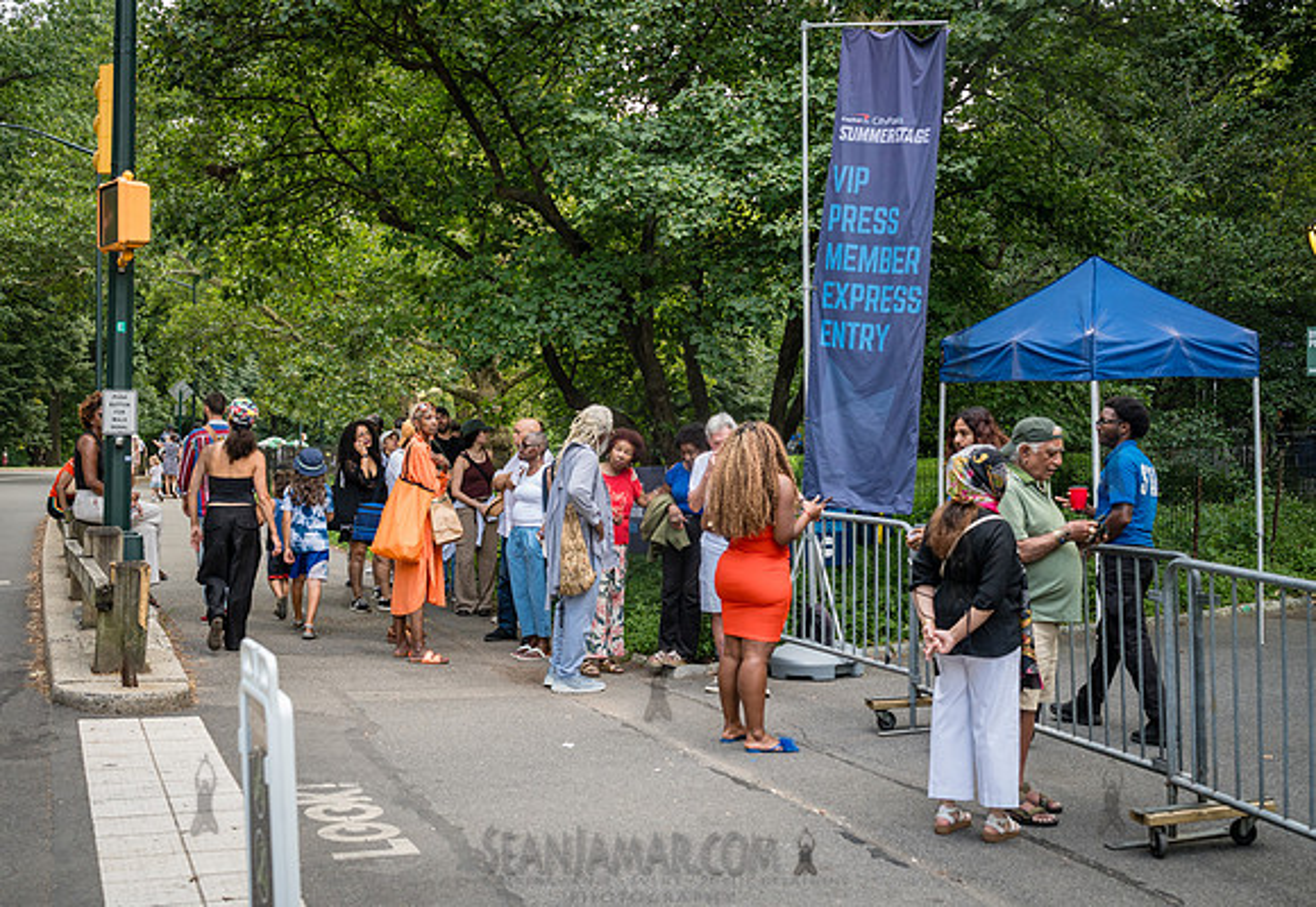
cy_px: 447
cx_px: 623
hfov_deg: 45.5
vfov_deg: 32.3
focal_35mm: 42
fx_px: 1568
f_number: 4.5
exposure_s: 1/250
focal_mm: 40
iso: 640
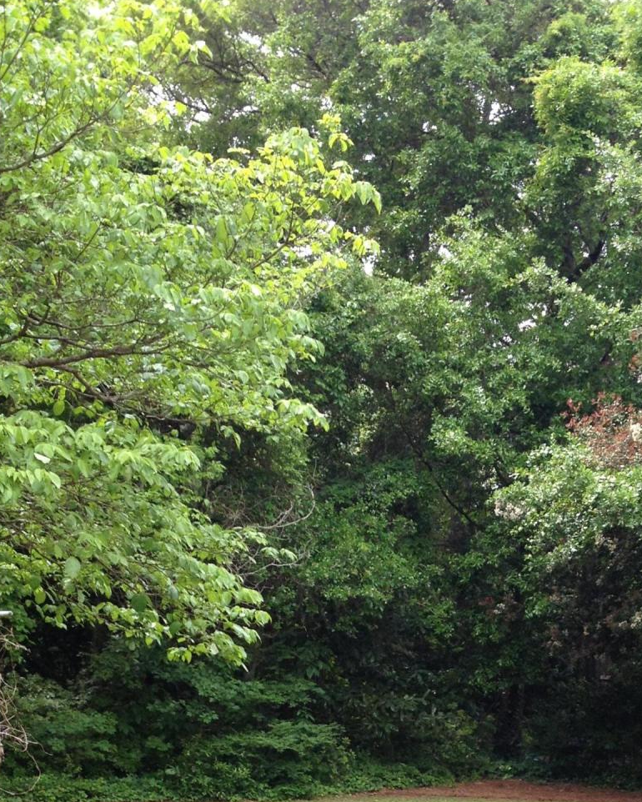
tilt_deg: -4.4
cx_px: 457
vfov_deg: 25.4
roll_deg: +0.8
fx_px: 1686
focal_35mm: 71
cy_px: 812
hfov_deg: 21.4
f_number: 2.4
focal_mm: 4.28
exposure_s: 1/260
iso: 50
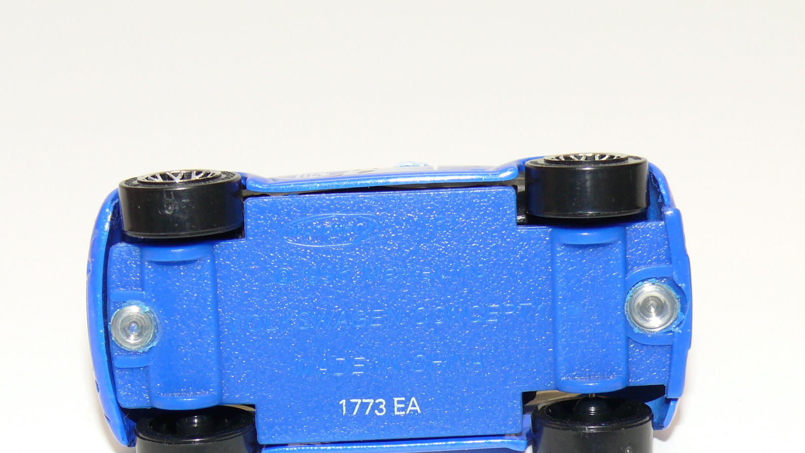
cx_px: 401
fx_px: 2177
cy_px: 303
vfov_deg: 11.9
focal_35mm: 102
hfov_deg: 20.9
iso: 100
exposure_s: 1/30
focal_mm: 12.7
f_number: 4
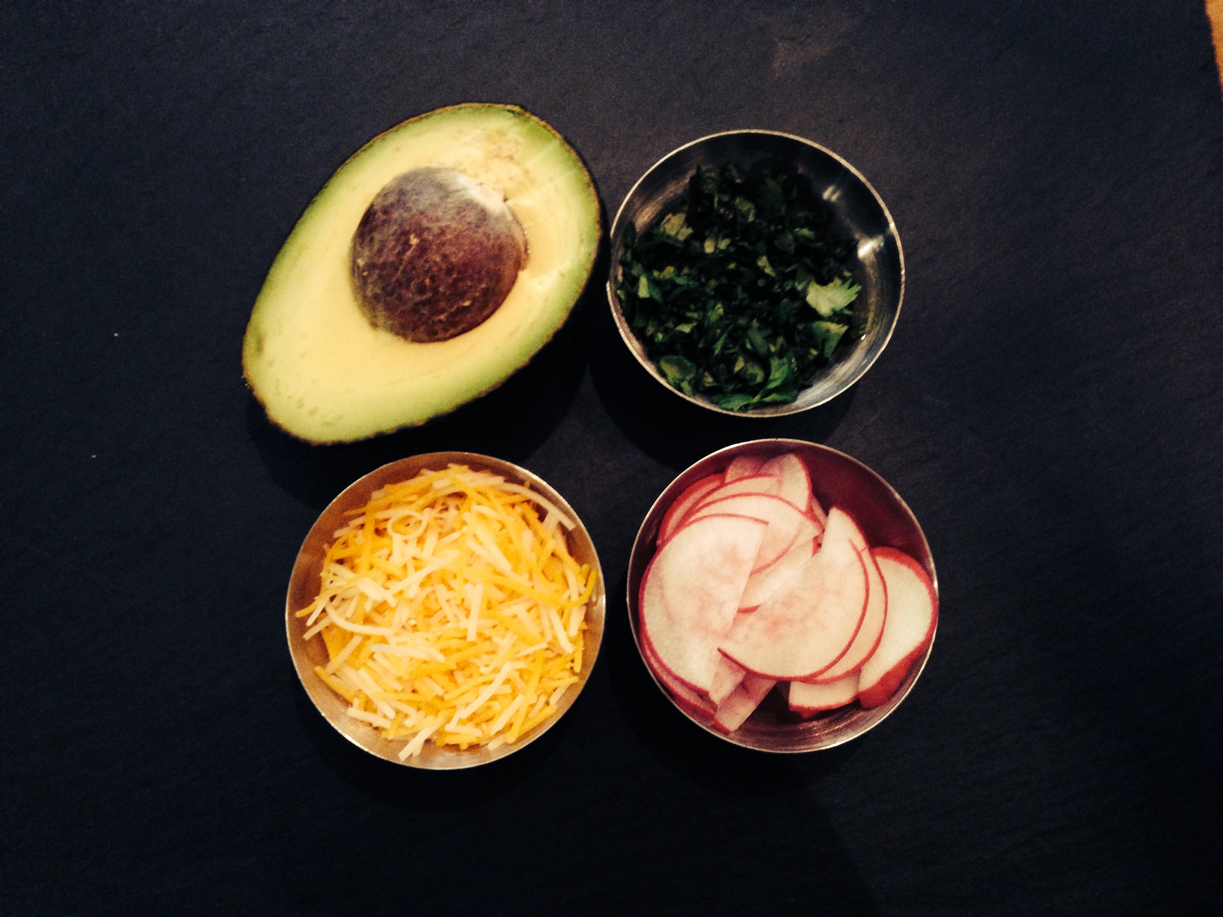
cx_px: 612
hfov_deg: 55.4
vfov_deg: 42.9
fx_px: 1166
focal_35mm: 33
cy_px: 458
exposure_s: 1/15
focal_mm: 4.12
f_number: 2.4
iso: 400
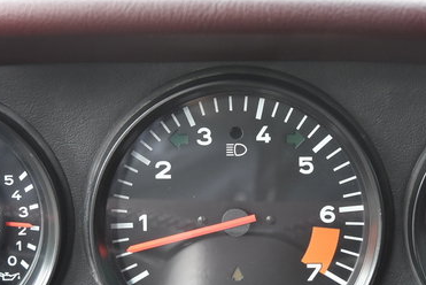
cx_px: 245
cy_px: 162
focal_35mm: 118
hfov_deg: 17.3
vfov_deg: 11.6
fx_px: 1397
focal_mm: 38
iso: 800
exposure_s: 1/100
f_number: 5
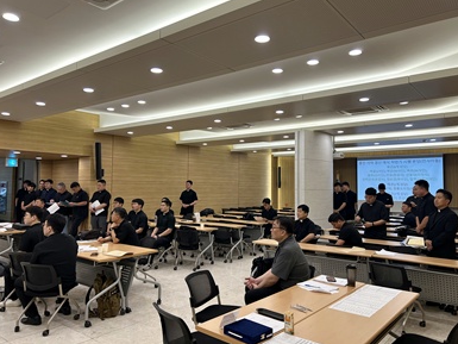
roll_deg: -0.9
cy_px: 167
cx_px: 226
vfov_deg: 51.4
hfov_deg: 65.3
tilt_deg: +2.2
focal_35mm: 27
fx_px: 357
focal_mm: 5.7
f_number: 1.5
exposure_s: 1/120
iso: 64
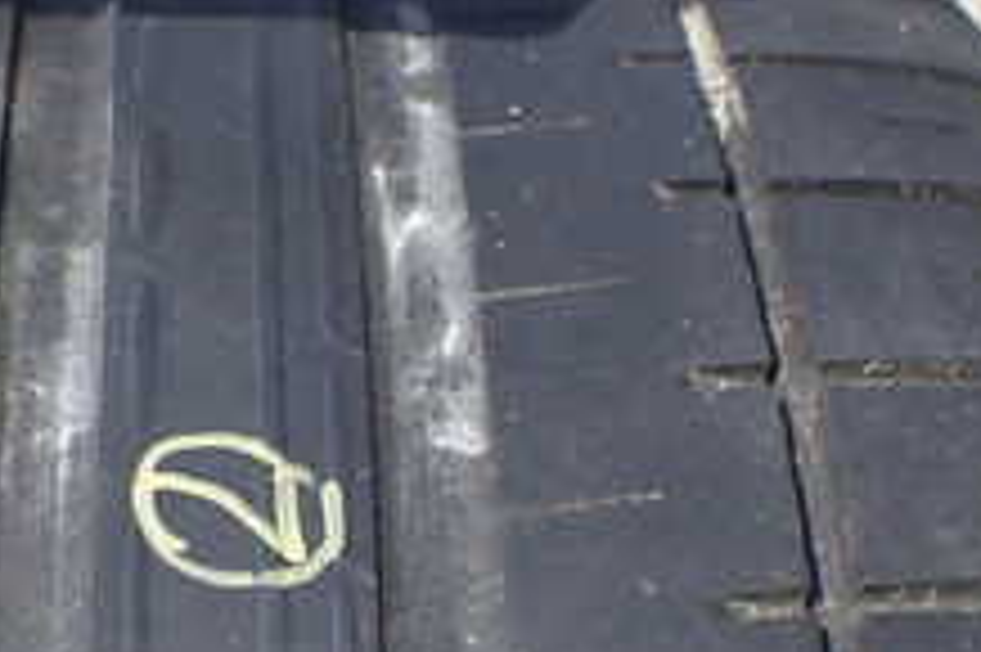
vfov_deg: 15.7
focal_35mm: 86
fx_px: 2342
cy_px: 540
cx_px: 162
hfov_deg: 23.2
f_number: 3.2
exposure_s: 1/500
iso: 100
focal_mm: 5.4
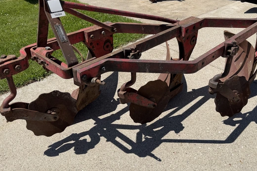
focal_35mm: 36
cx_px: 150
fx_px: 257
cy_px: 74
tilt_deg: -28.2
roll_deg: -0.3
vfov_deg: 36.8
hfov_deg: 52.9
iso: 80
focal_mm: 6.76
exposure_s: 1/7353
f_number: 1.78
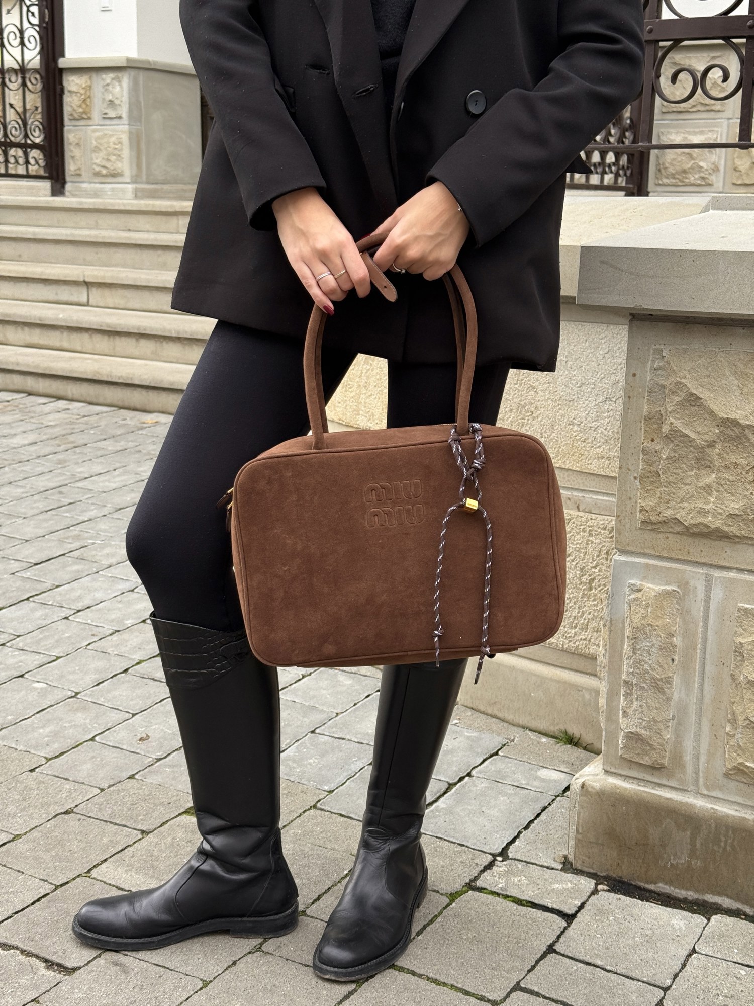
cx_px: 377
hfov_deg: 30.3
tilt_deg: -12.2
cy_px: 503
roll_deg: -0.9
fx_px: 1394
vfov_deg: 39.7
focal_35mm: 48
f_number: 1.78
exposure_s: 1/160
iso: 80
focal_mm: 6.76
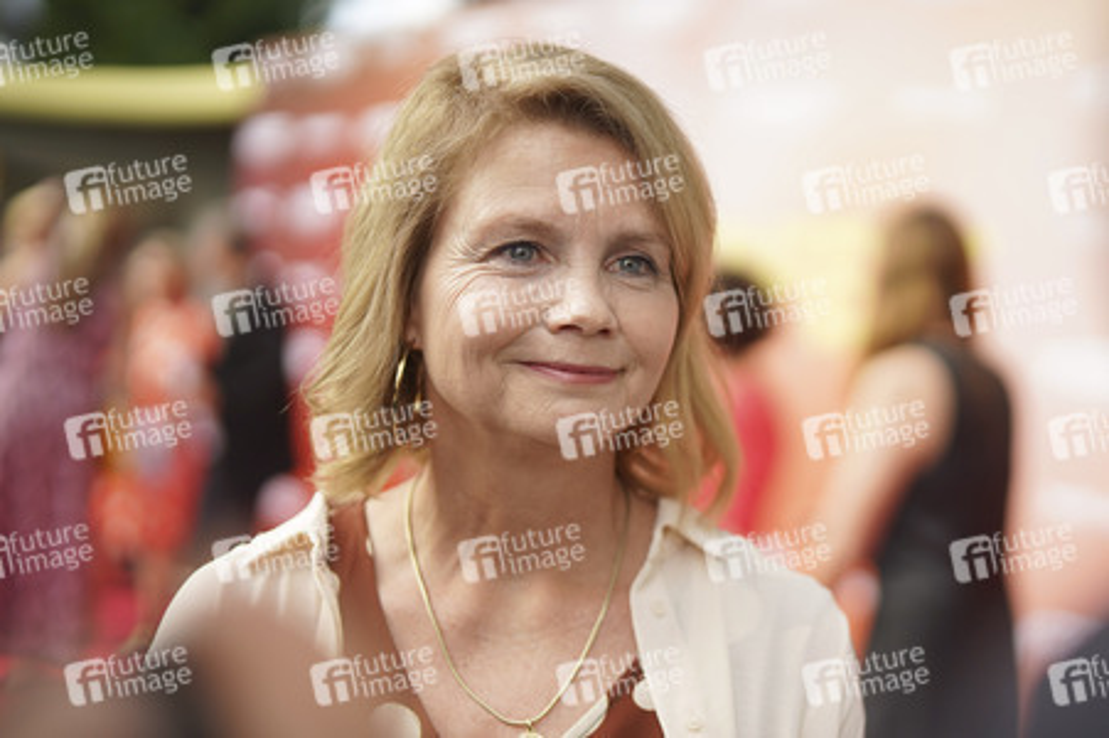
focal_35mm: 50
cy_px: 369
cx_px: 554
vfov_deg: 27.0
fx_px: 1539
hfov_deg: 39.6
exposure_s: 1/2500
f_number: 1.8
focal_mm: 50
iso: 320
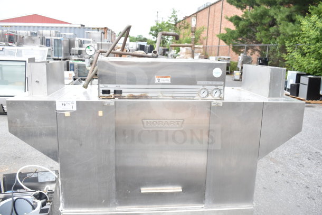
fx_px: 282
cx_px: 161
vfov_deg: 41.7
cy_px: 108
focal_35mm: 32
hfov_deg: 59.5
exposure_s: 1/100
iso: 200
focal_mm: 21
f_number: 5
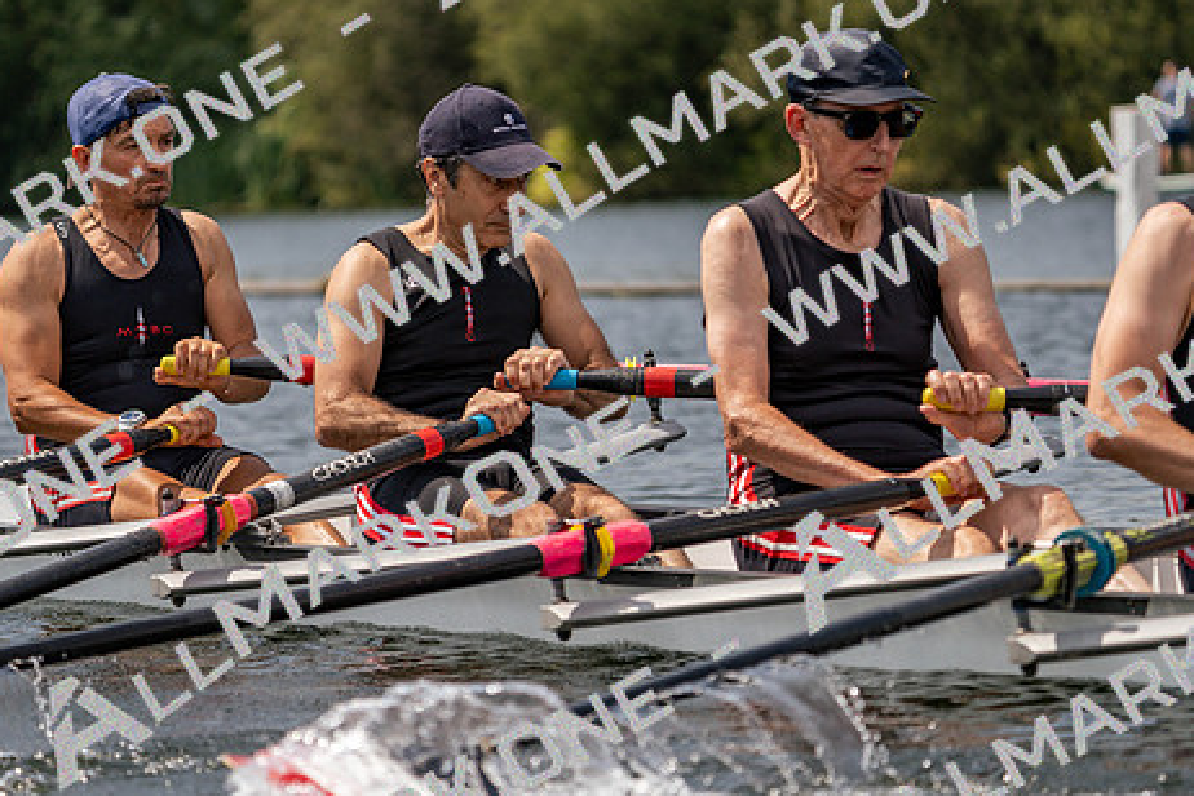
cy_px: 389
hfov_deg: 7.6
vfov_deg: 5.1
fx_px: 8987
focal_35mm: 271
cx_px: 574
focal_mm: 216
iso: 200
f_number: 5.6
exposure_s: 1/1600
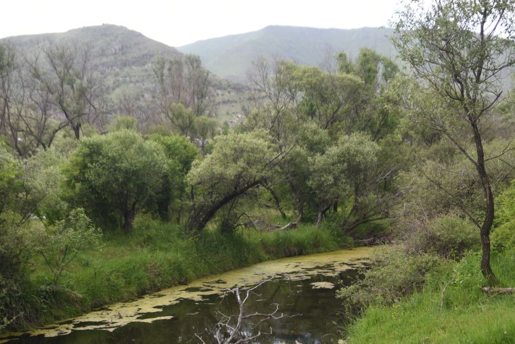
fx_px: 1045
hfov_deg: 27.7
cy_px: 220
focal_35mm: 73
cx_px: 268
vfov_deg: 18.6
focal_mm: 50
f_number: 2.8
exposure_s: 1/160
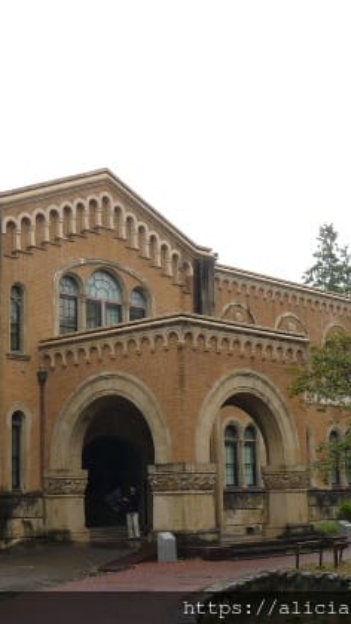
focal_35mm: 59
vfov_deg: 35.5
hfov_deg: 20.3
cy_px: 311
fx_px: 977
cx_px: 143
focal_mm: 7.9
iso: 80
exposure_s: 1/100
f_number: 2.8
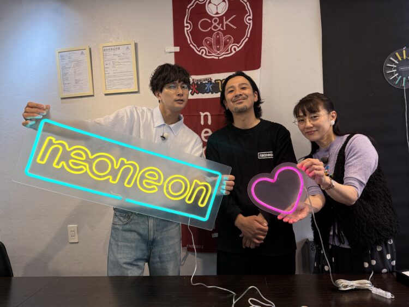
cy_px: 154
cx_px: 204
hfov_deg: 71.6
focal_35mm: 24
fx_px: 284
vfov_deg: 56.8
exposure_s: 1/229
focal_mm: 6.76
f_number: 1.78
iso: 200
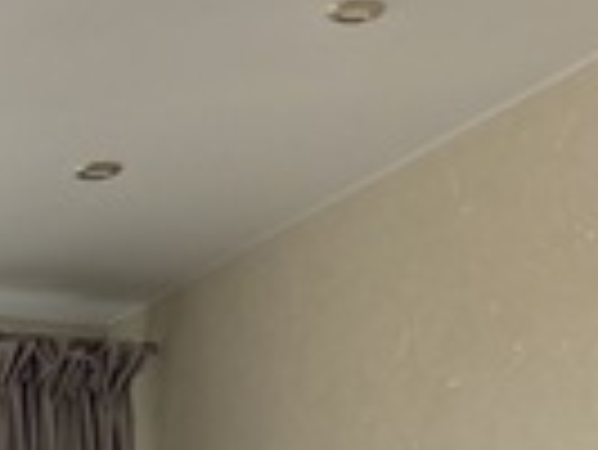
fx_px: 2836
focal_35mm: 164
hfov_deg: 11.2
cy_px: 1012
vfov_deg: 8.4
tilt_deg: +2.4
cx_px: -463
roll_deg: +0.0
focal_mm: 4.25
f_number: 1.8
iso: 32
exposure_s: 1/188
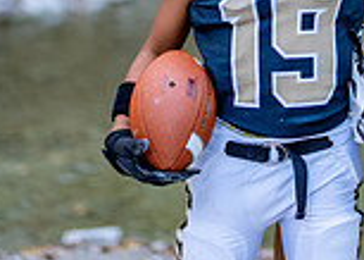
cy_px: -170
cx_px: 384
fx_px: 2190
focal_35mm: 212
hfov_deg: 9.4
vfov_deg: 6.7
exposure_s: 1/320
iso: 500
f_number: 1.2
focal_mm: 50
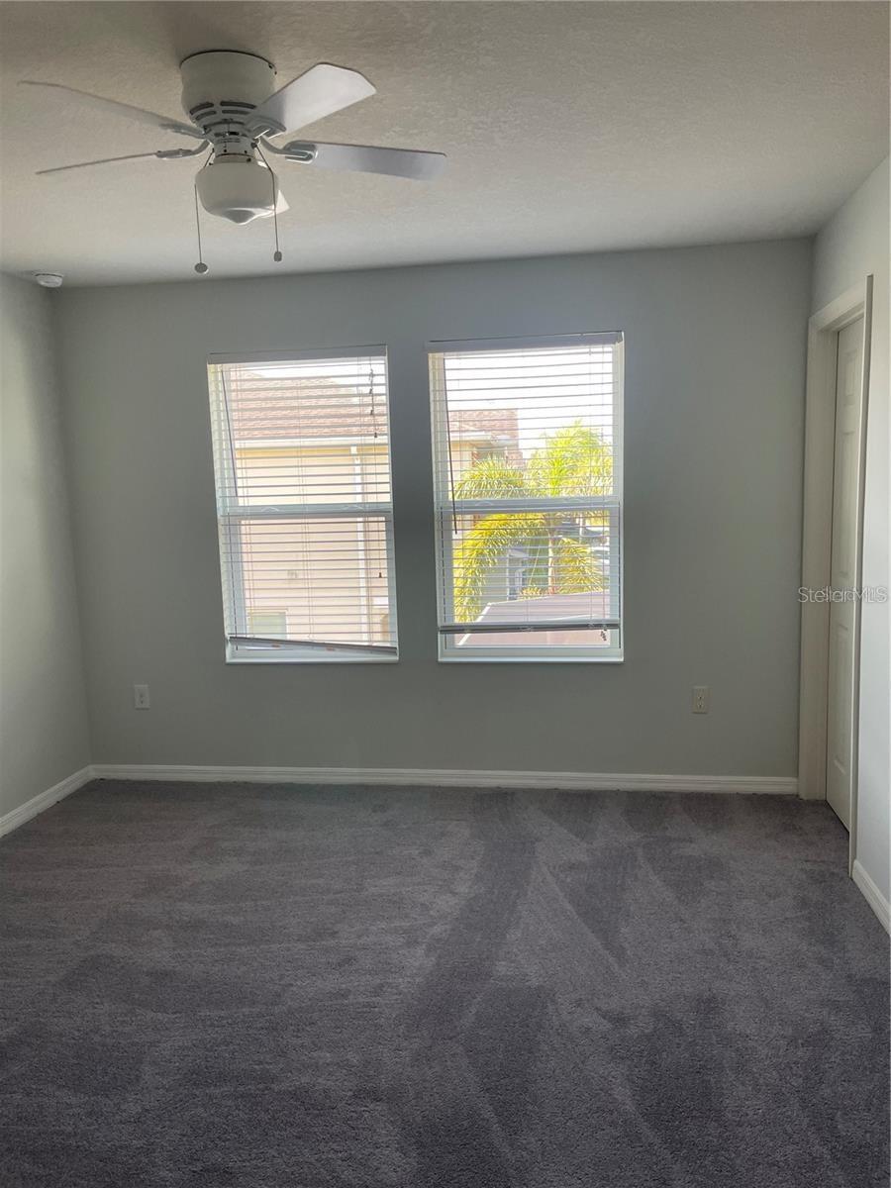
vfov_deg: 69.4
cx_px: 446
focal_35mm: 25
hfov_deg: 54.9
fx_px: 858
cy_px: 594
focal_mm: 5.1
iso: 80
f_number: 1.6
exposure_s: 1/121
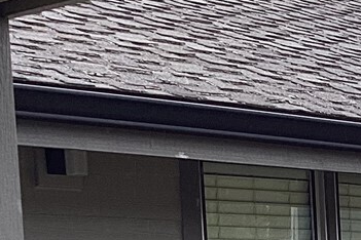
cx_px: 684
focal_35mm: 147
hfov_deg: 12.5
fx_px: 1474
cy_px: 472
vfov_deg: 8.8
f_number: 2.4
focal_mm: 3.3
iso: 25
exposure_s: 1/374
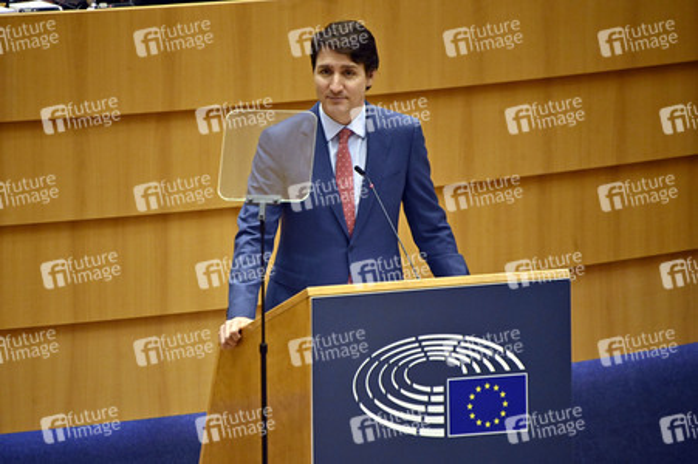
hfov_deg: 4.1
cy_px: 232
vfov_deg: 2.7
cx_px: 349
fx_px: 9687
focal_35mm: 500
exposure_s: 1/500
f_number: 6.3
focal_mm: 500
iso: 5000
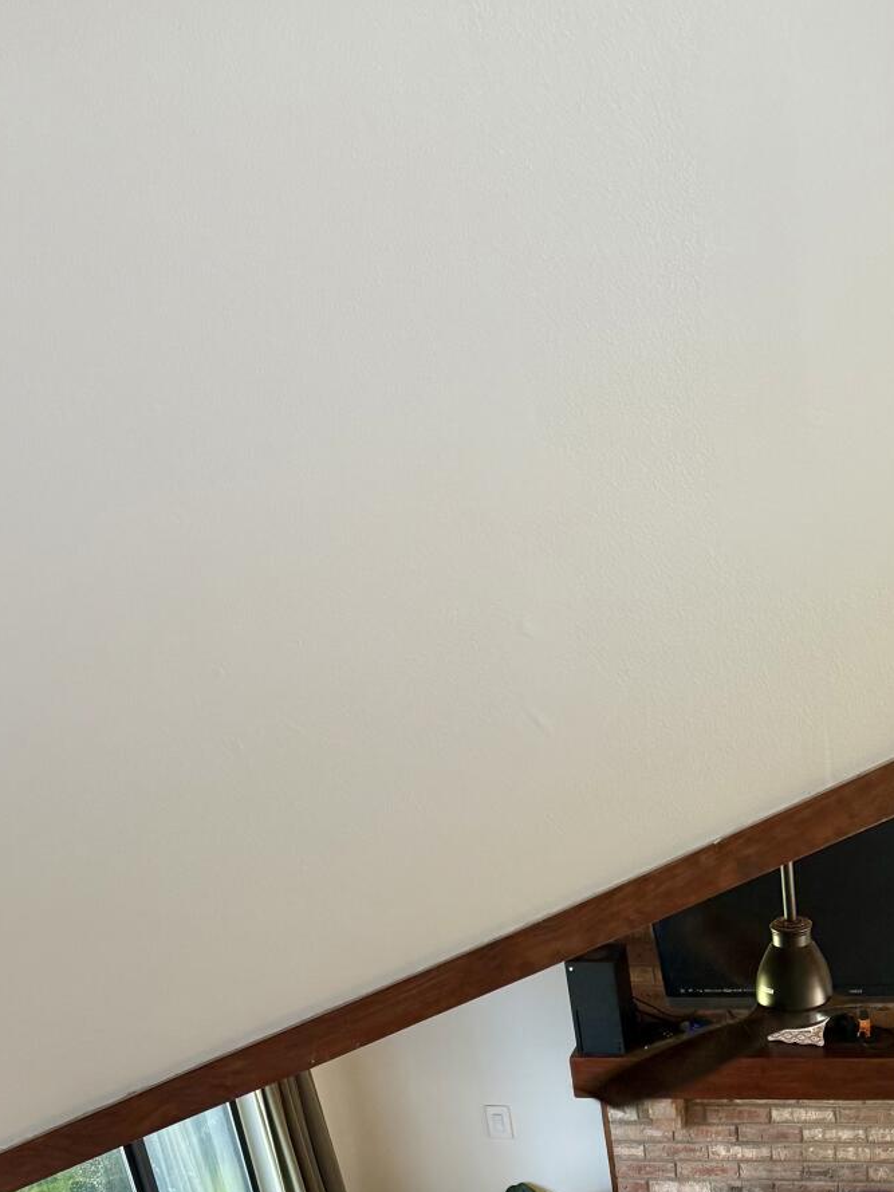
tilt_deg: -32.5
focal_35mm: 54
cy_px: 1295
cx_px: 756
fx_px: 1859
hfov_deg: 26.4
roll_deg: +5.2
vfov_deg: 31.7
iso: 200
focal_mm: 6.76
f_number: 1.78
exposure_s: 1/116
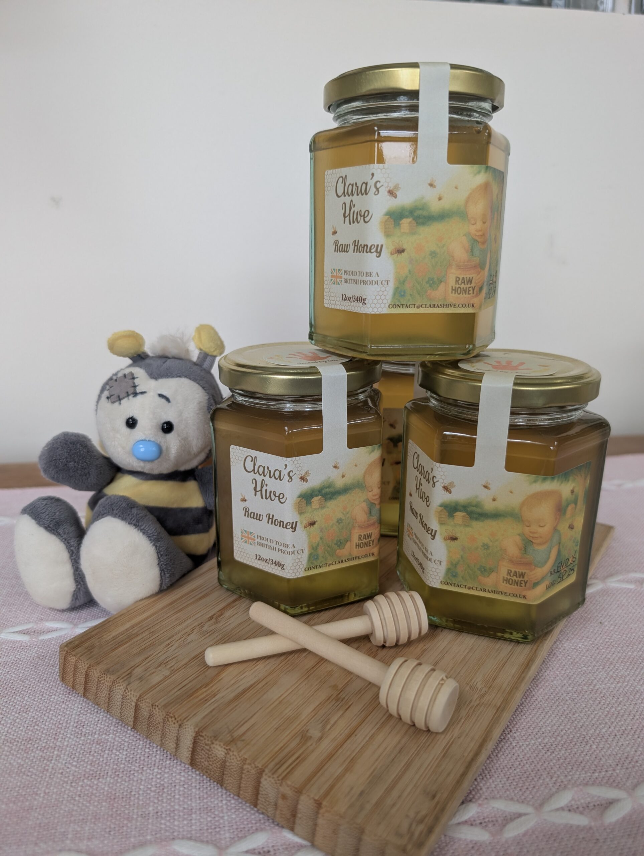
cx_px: 322
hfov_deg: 56.9
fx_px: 594
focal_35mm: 24
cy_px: 428
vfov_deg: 71.5
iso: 87
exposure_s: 1/138
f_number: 1.68
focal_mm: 6.9
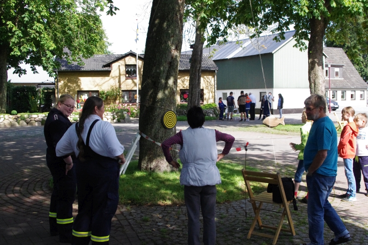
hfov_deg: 46.5
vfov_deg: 31.8
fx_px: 429
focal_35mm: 42
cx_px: 184
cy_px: 122
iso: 3200
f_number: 11
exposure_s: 1/1600
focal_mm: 28
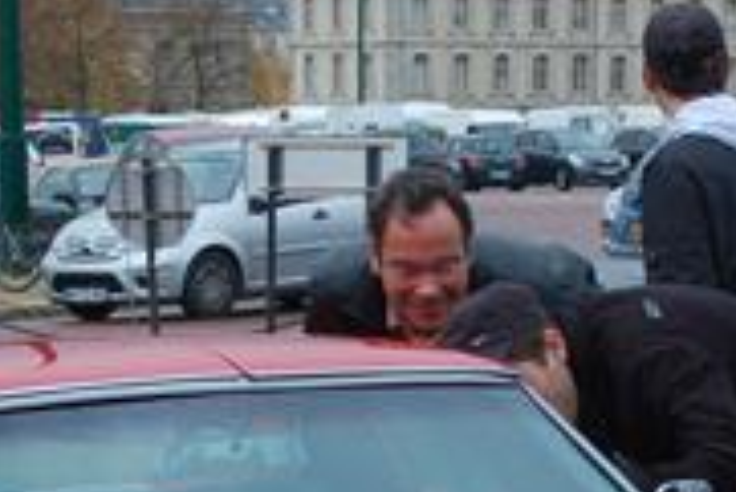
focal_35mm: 173
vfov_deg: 7.8
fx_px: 3539
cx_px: 547
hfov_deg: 11.8
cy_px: 805
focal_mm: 29
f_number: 7.1
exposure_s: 1/200
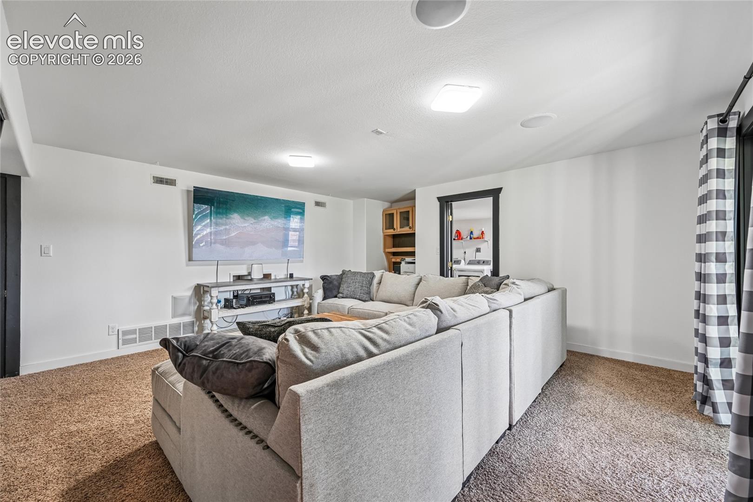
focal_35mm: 14
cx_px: 376
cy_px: 251
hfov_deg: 104.3
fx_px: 293
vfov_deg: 81.2
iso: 400
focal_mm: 14
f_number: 9
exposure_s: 1/13
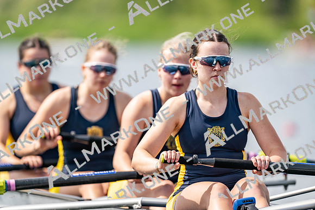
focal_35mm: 600
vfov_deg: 2.3
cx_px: 158
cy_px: 105
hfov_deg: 3.4
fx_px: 5251
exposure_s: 1/2500
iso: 400
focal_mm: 600
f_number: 4
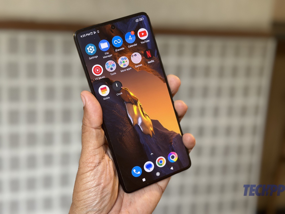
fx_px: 395
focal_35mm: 48
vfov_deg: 30.3
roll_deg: -2.6
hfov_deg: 39.7
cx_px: 142
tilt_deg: -14.3
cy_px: 107
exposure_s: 1/50
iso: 125
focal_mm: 6.86
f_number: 1.78
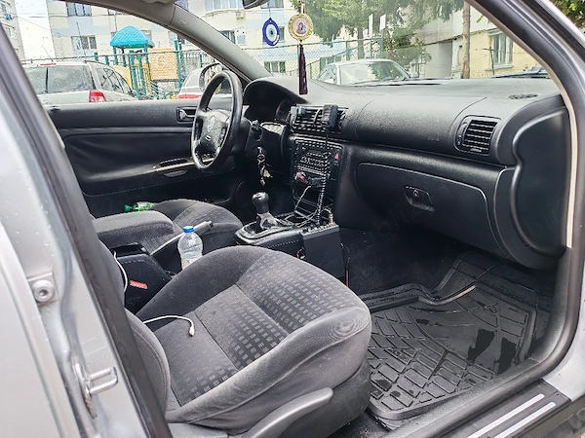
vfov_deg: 51.4
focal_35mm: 27
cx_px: 292
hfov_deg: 65.3
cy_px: 219
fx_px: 456
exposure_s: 1/101
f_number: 1.9
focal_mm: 6.12
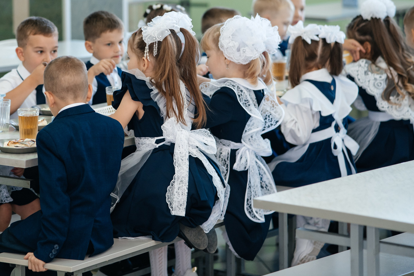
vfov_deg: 9.4
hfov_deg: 14.0
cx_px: 110
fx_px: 1679
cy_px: 56
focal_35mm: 146
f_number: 2.2
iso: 640
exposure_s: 1/250
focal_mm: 85
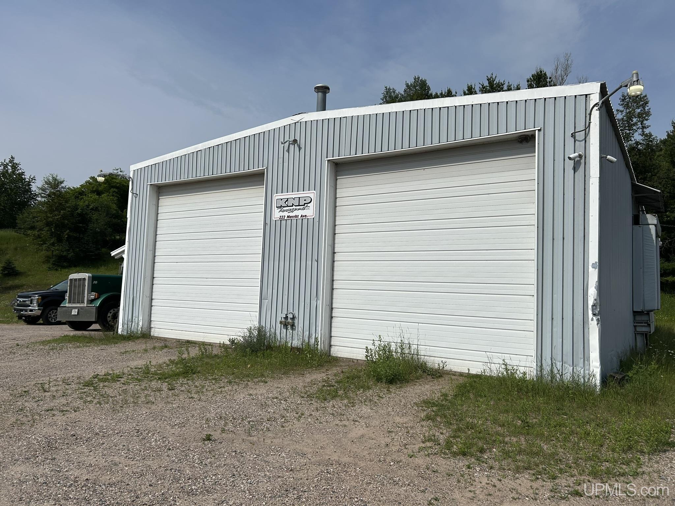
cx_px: 338
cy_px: 253
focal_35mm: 26
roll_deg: -2.0
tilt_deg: +4.1
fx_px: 507
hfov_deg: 67.3
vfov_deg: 53.1
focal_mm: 5.7
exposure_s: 1/11364
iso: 50
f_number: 1.5
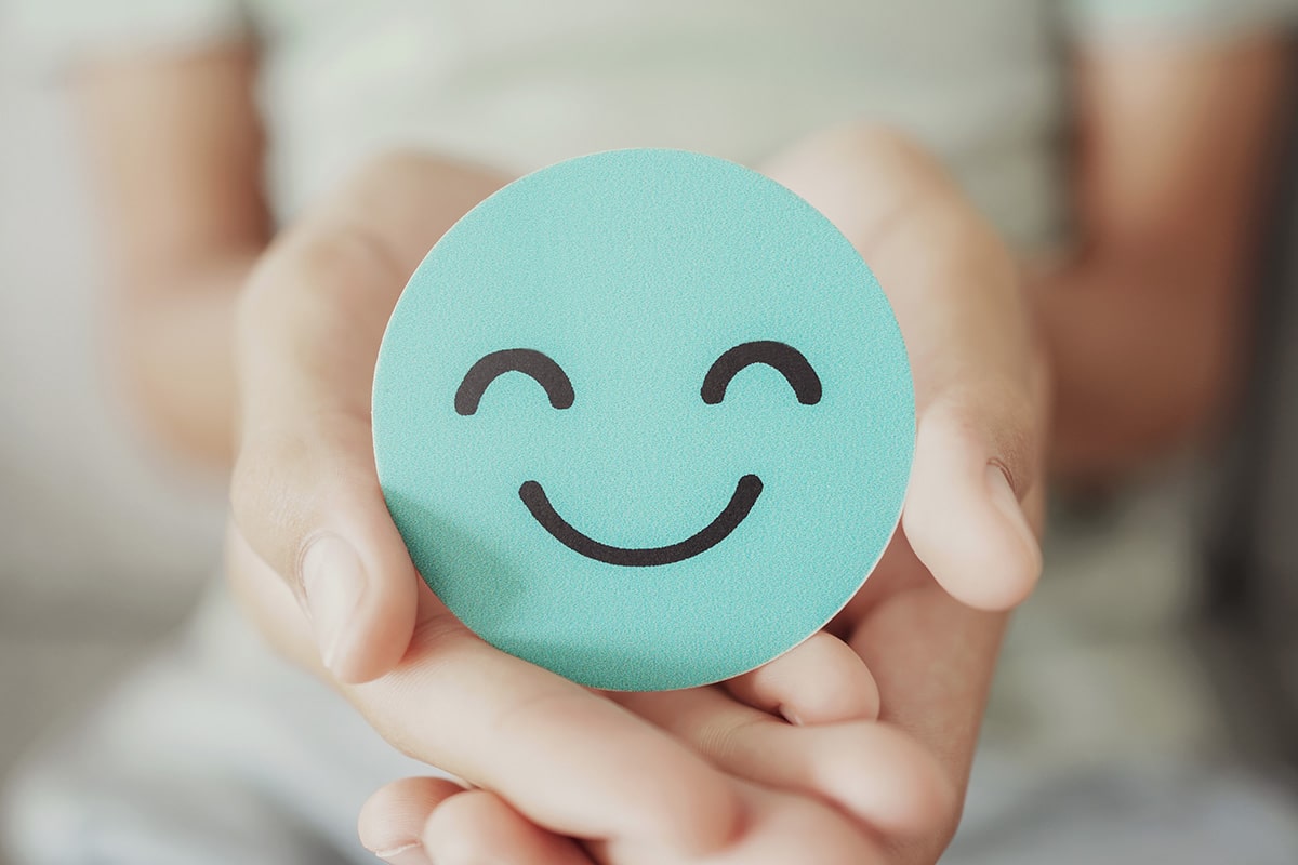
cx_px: 649
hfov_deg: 54.4
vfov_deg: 37.9
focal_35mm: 35
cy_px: 432
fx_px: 1262
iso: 400
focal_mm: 35
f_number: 2.5
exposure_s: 1/125
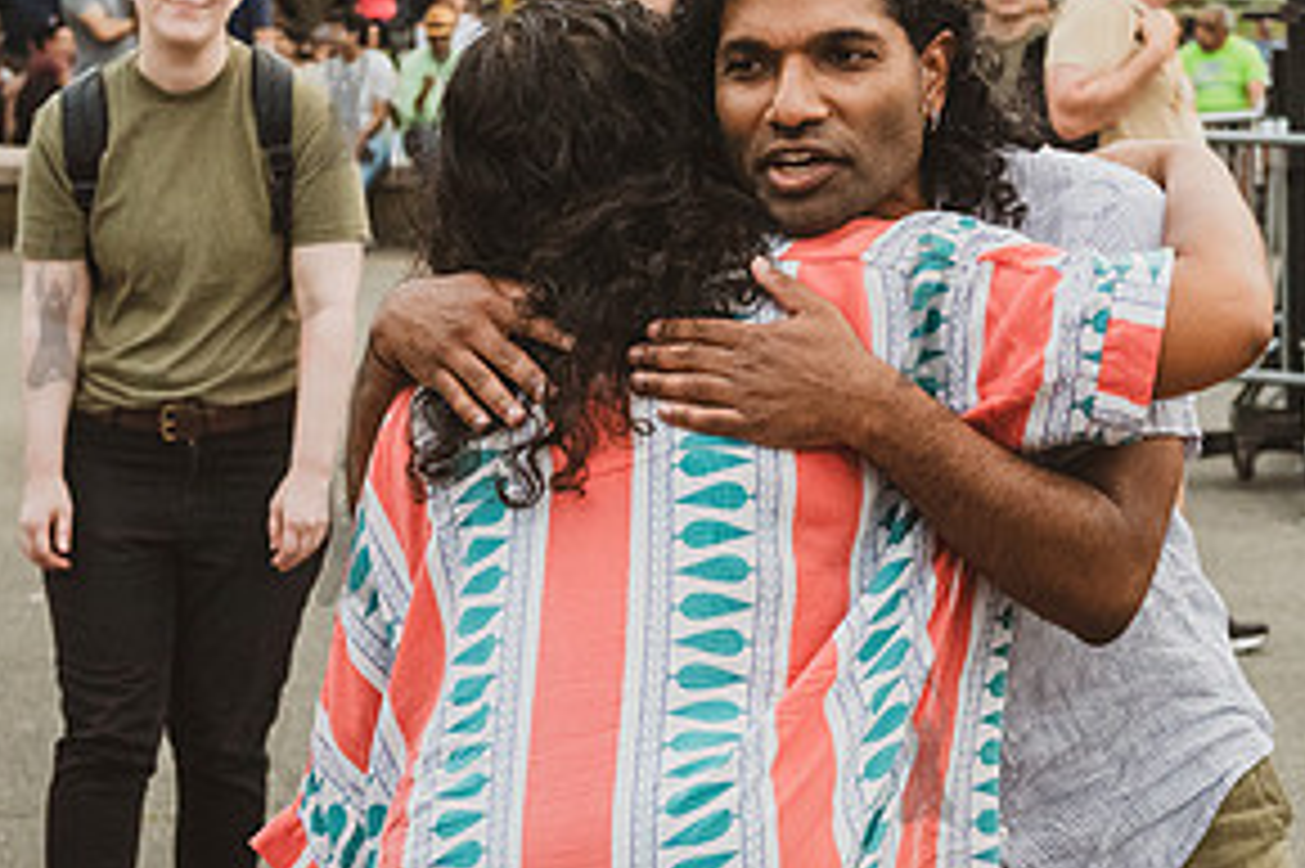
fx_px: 4601
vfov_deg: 10.8
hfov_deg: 16.1
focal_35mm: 127
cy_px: 406
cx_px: 898
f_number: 4.5
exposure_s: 1/640
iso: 4000
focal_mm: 55
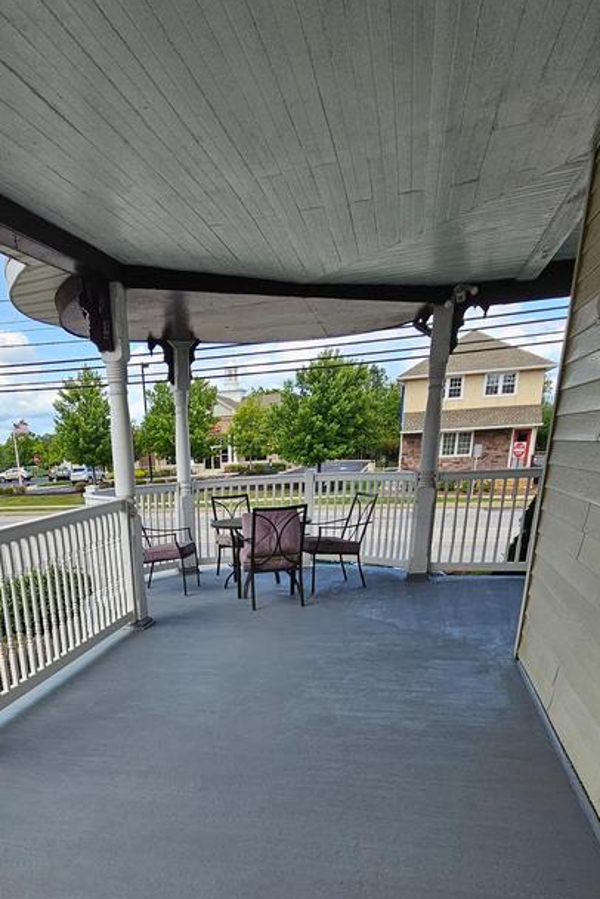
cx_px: 185
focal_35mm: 24
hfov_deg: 51.9
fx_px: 599
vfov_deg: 66.2
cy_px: 733
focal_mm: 2.2
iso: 64
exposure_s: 1/1000
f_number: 2.2
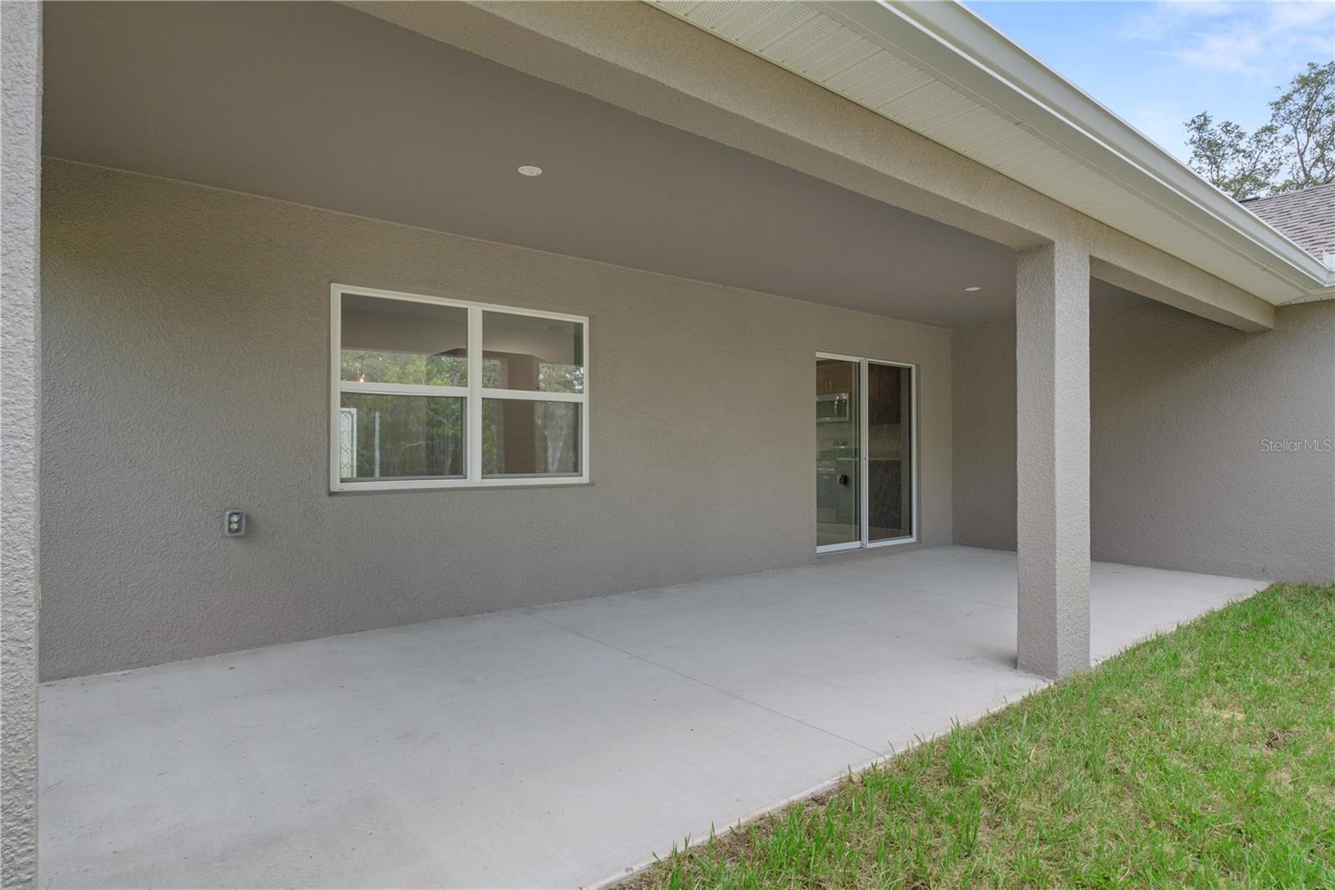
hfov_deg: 85.4
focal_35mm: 20
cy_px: 445
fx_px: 723
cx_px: 668
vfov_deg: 63.2
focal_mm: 13
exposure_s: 1/20
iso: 320
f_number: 8
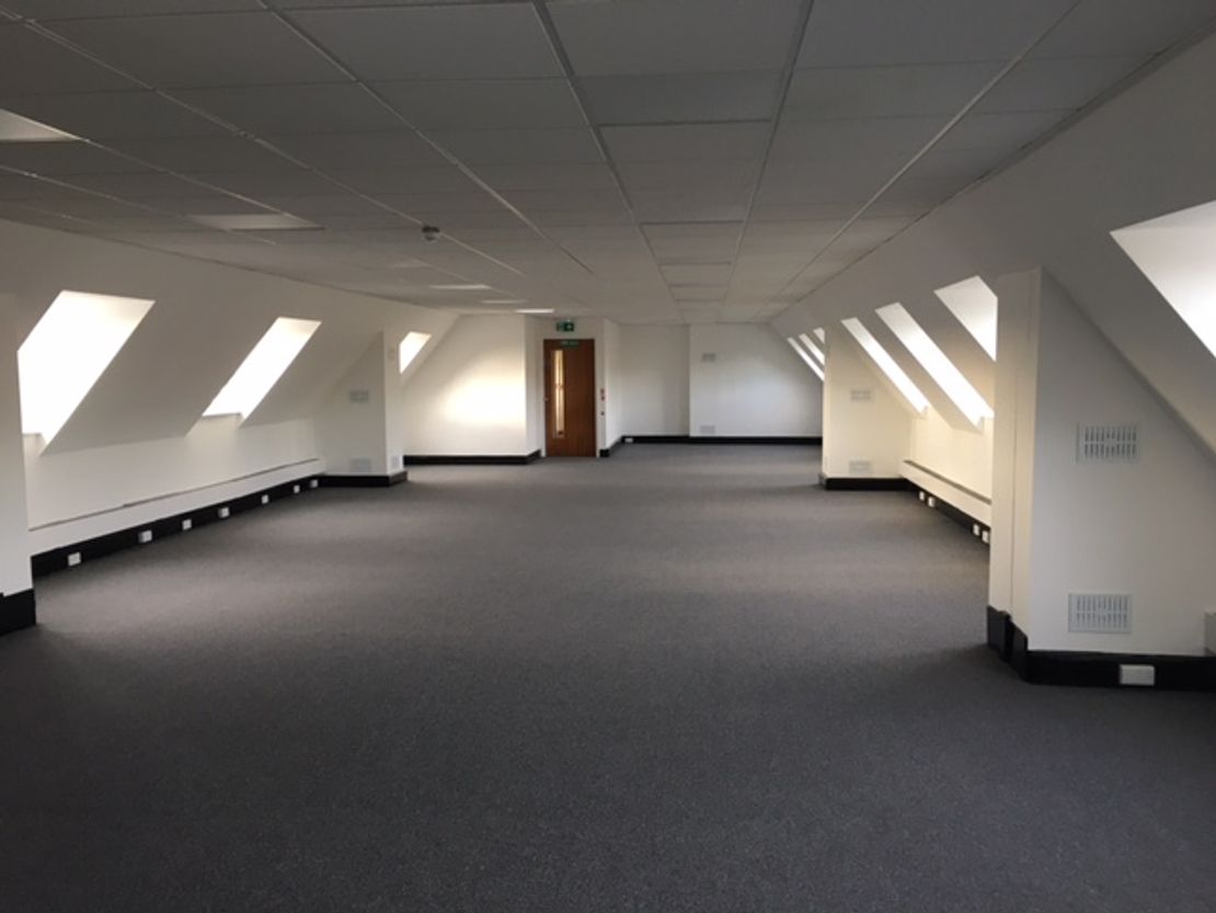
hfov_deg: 61.6
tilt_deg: -5.0
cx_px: 608
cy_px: 456
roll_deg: +0.2
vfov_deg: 48.2
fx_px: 1019
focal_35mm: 29
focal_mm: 4.15
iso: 80
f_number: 2.2
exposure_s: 1/33
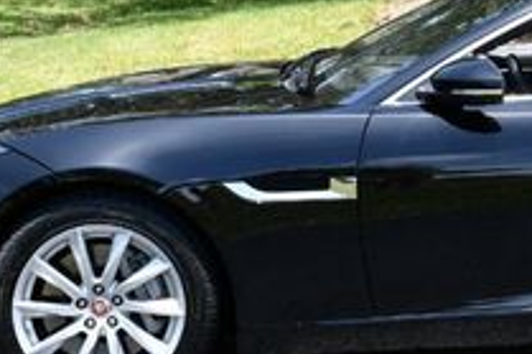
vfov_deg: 9.2
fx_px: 2171
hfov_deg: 13.8
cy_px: -33
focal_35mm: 147
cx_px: 481
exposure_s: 1/250
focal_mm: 32
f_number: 8
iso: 180
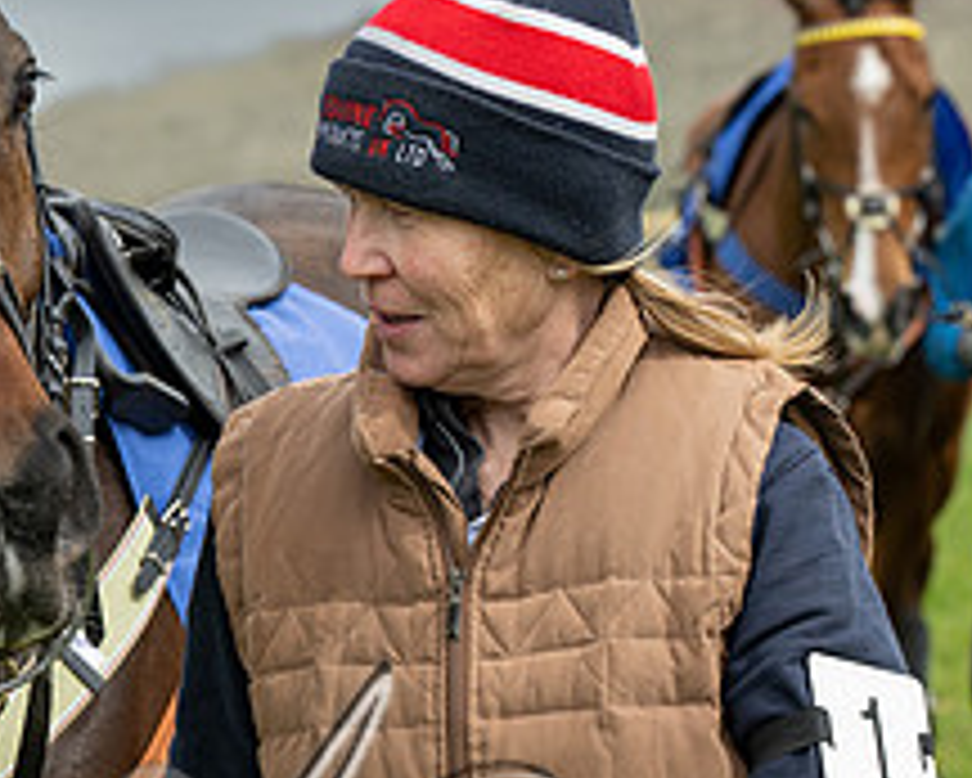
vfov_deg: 7.5
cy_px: 549
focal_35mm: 205
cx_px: 140
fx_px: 5900
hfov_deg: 9.4
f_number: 5
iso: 400
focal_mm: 70
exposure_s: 1/1250
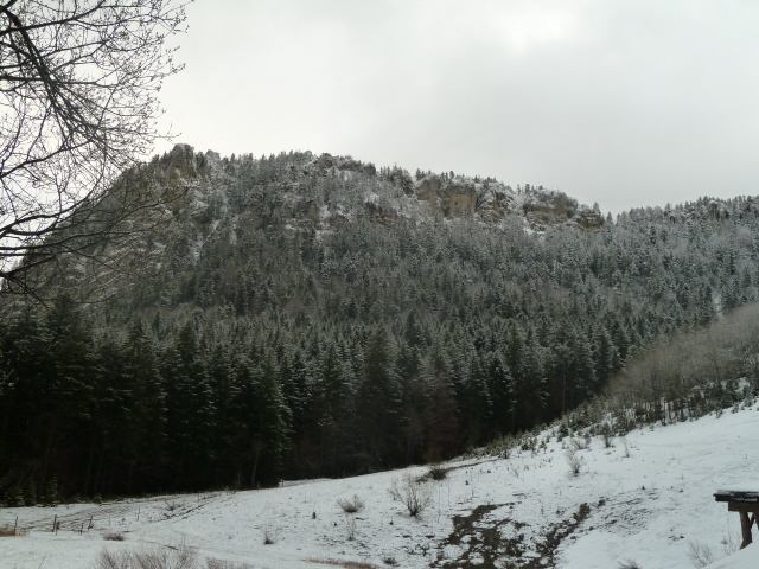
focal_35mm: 40
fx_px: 877
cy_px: 284
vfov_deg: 36.0
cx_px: 380
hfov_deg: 46.8
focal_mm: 6.5
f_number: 3.6
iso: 125
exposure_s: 1/100
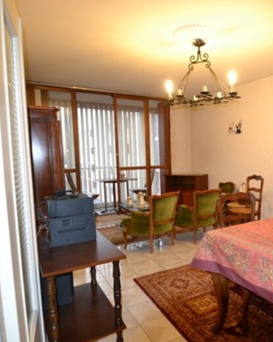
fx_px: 263
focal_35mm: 26
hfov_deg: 51.7
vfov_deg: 66.0
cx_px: 216
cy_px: 172
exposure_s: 1/60
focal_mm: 12
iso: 1800
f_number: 3.8
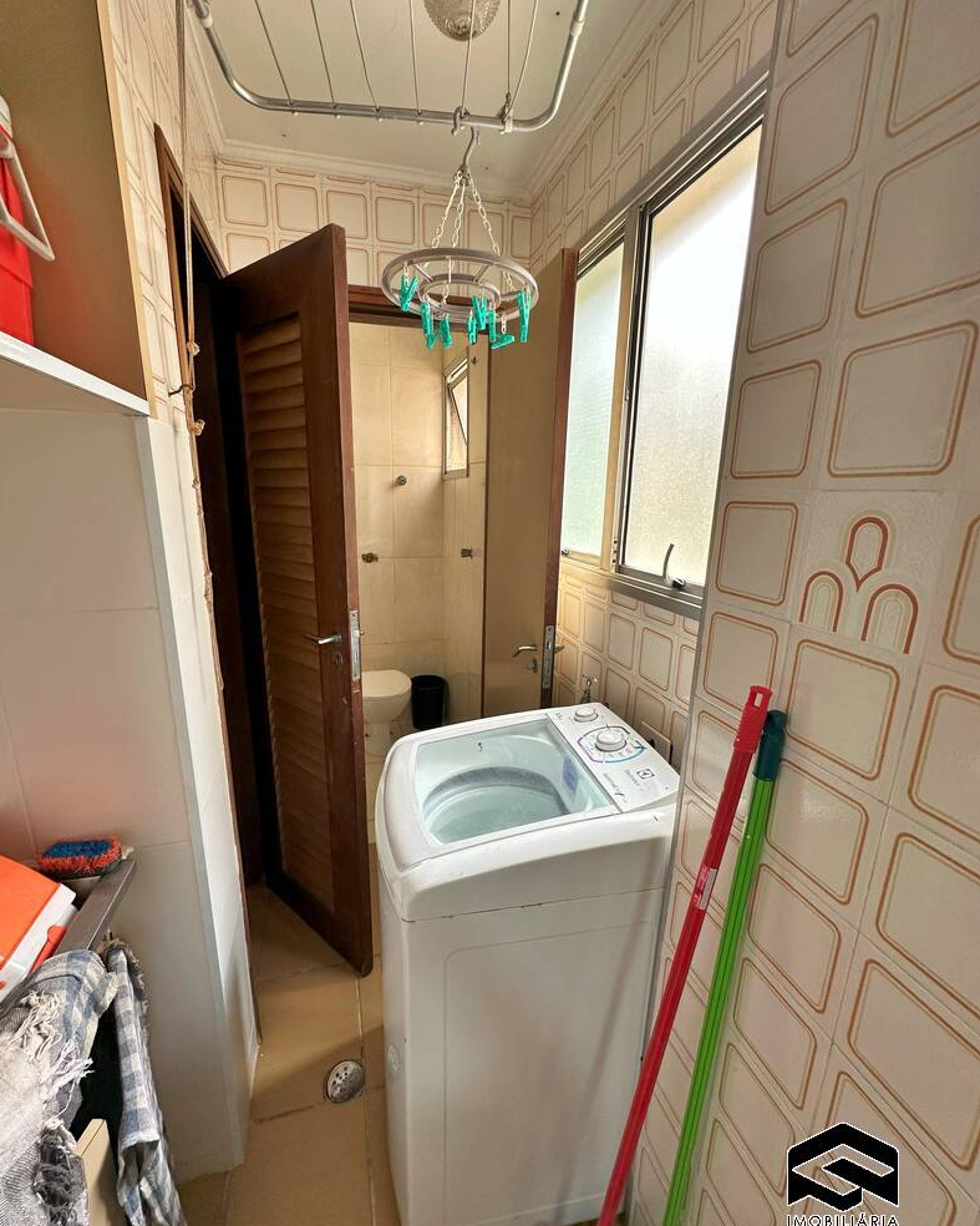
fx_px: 544
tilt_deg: -13.7
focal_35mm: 15
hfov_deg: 84.0
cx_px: 477
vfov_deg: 96.8
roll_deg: -1.4
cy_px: 629
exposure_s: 1/99
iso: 100
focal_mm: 2.22
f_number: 2.2
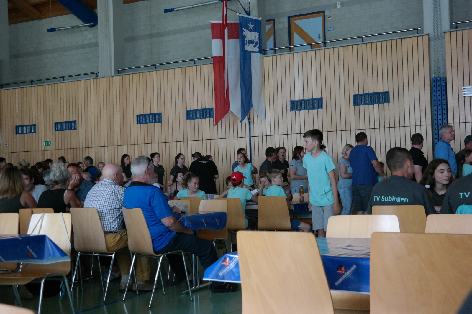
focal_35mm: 46
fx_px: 603
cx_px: 236
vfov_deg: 29.2
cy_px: 157
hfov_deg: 42.8
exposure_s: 1/50
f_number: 4.5
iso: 1600
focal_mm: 30
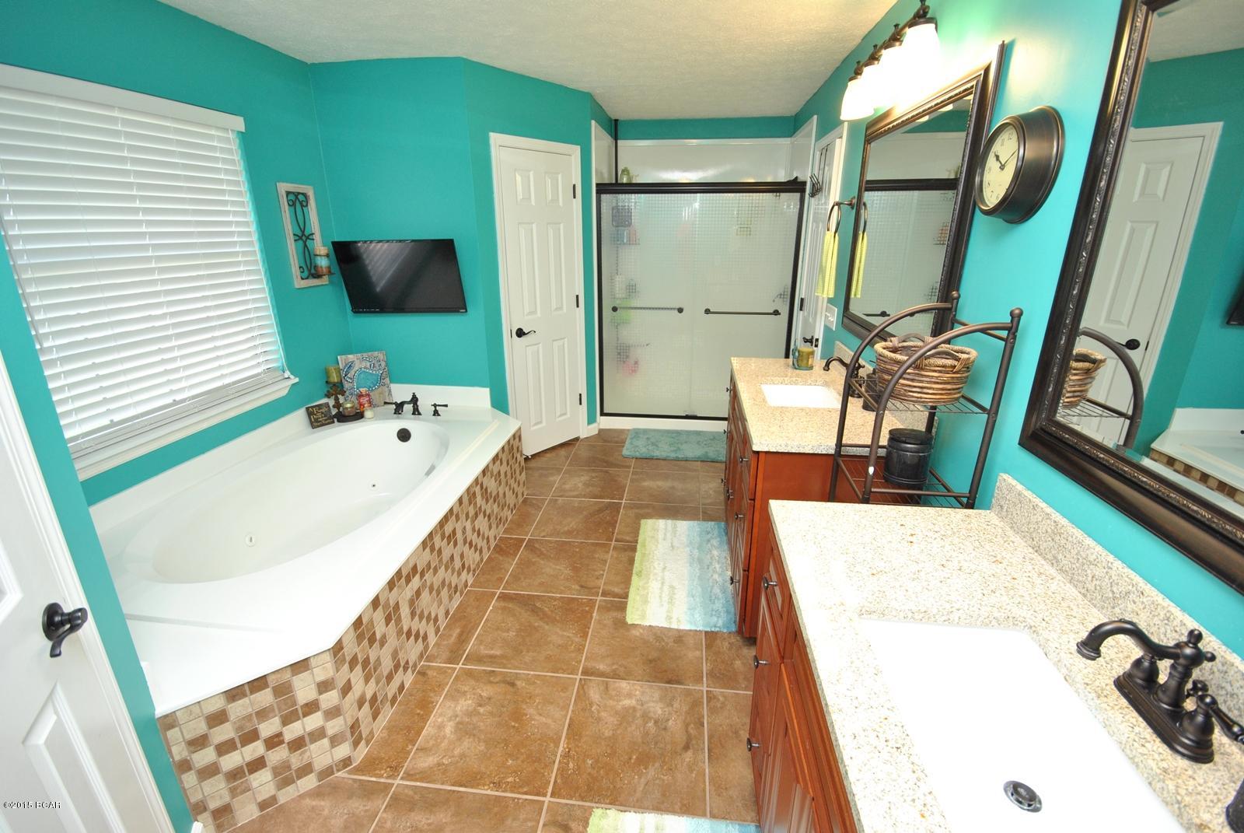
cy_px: 416
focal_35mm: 15
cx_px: 622
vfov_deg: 77.5
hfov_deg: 100.3
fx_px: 519
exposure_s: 1/40
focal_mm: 10
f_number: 5.6
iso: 400
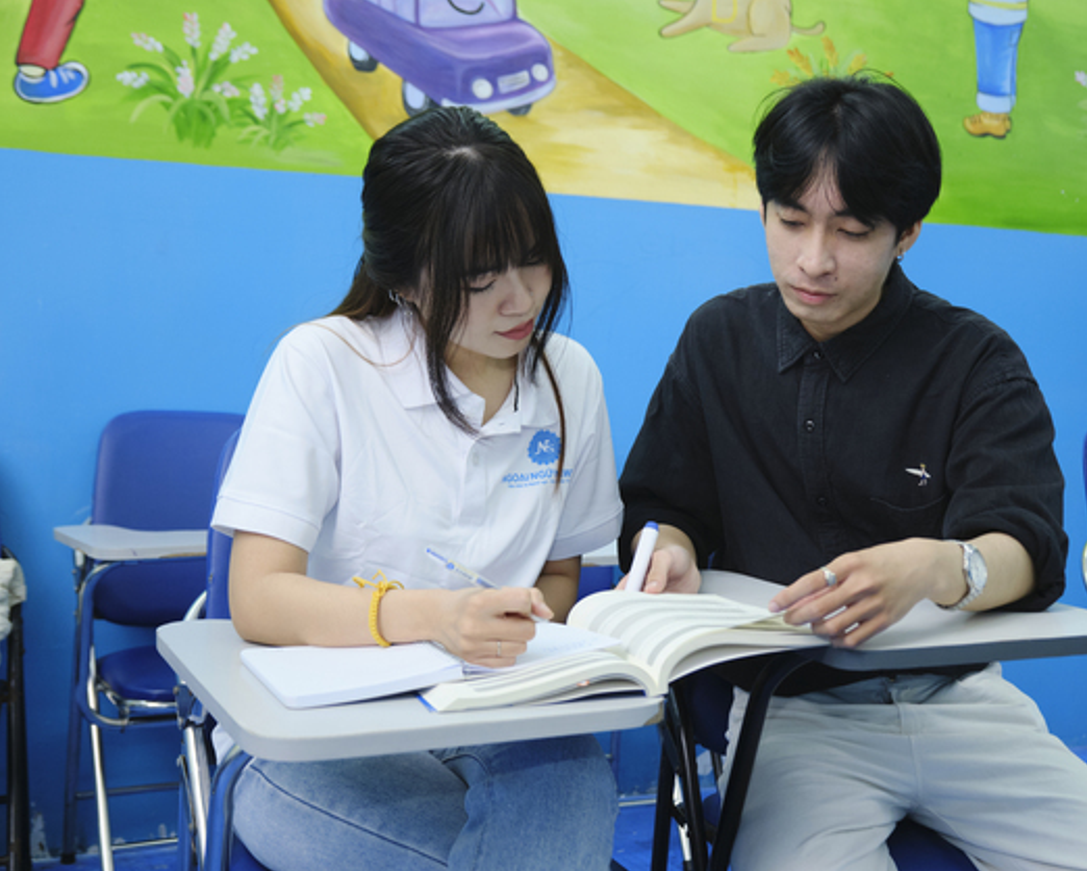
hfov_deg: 40.2
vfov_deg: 32.8
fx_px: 1480
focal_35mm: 46
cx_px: 641
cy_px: 430
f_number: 3.2
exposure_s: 1/100
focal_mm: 26.5
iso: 1250
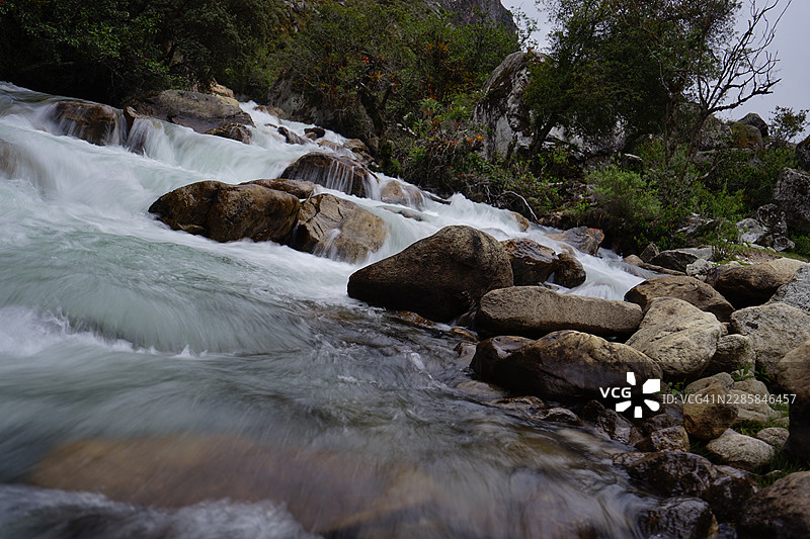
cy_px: 270
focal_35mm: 35
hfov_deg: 54.4
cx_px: 405
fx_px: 787
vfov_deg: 37.8
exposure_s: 1/10
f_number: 4
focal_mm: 35
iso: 50
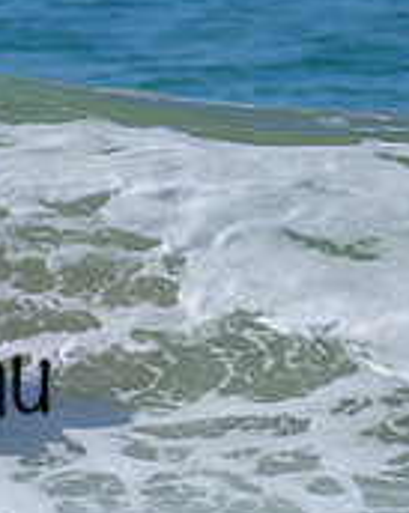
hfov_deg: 0.4
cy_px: 306
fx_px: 52888
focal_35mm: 3486
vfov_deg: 0.6
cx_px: -106
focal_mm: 800
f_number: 6.3
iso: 320
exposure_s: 1/2000
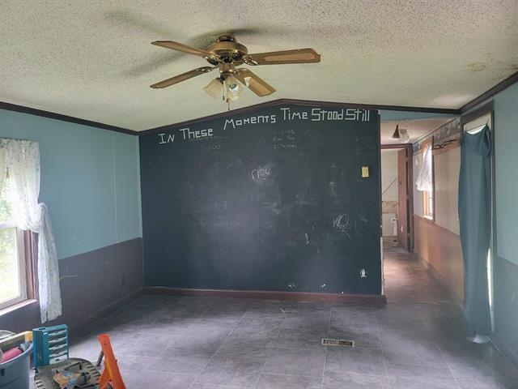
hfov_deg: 67.3
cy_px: 194
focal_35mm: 26
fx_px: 389
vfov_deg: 53.1
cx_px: 259
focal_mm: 5.4
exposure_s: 1/24
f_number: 1.8
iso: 640
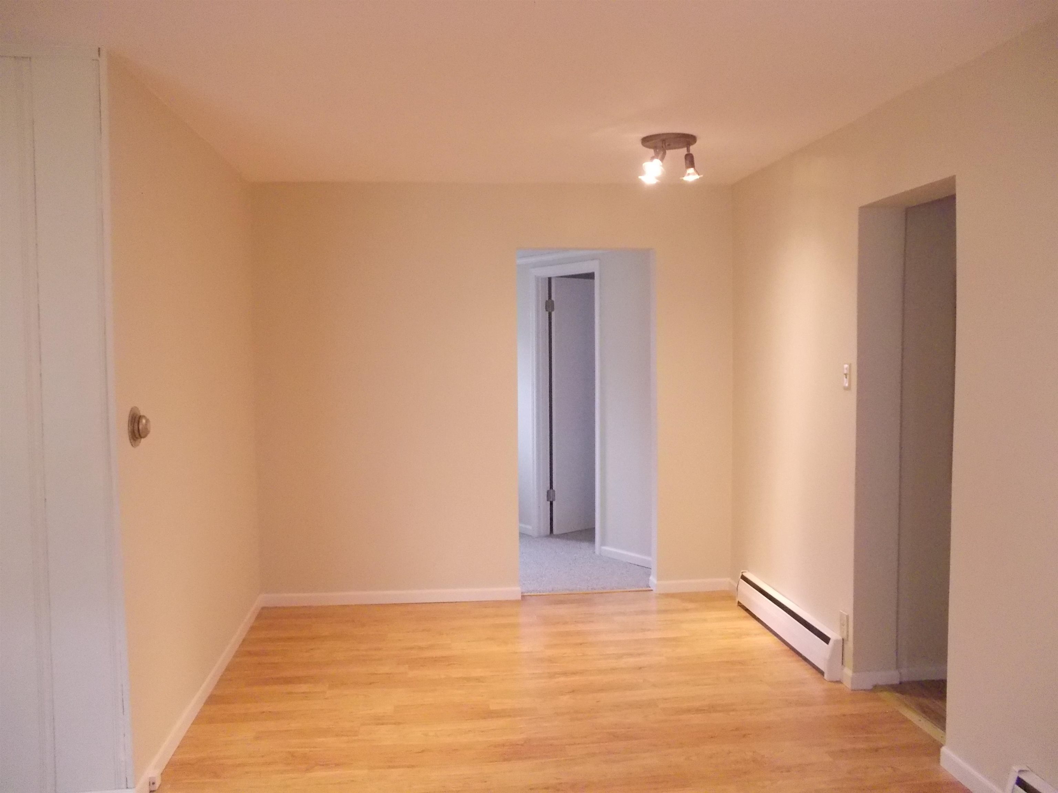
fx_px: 886
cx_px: 529
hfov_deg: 61.7
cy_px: 396
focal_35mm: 29
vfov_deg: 48.2
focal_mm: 4.1
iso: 400
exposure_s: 1/25
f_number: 3.3
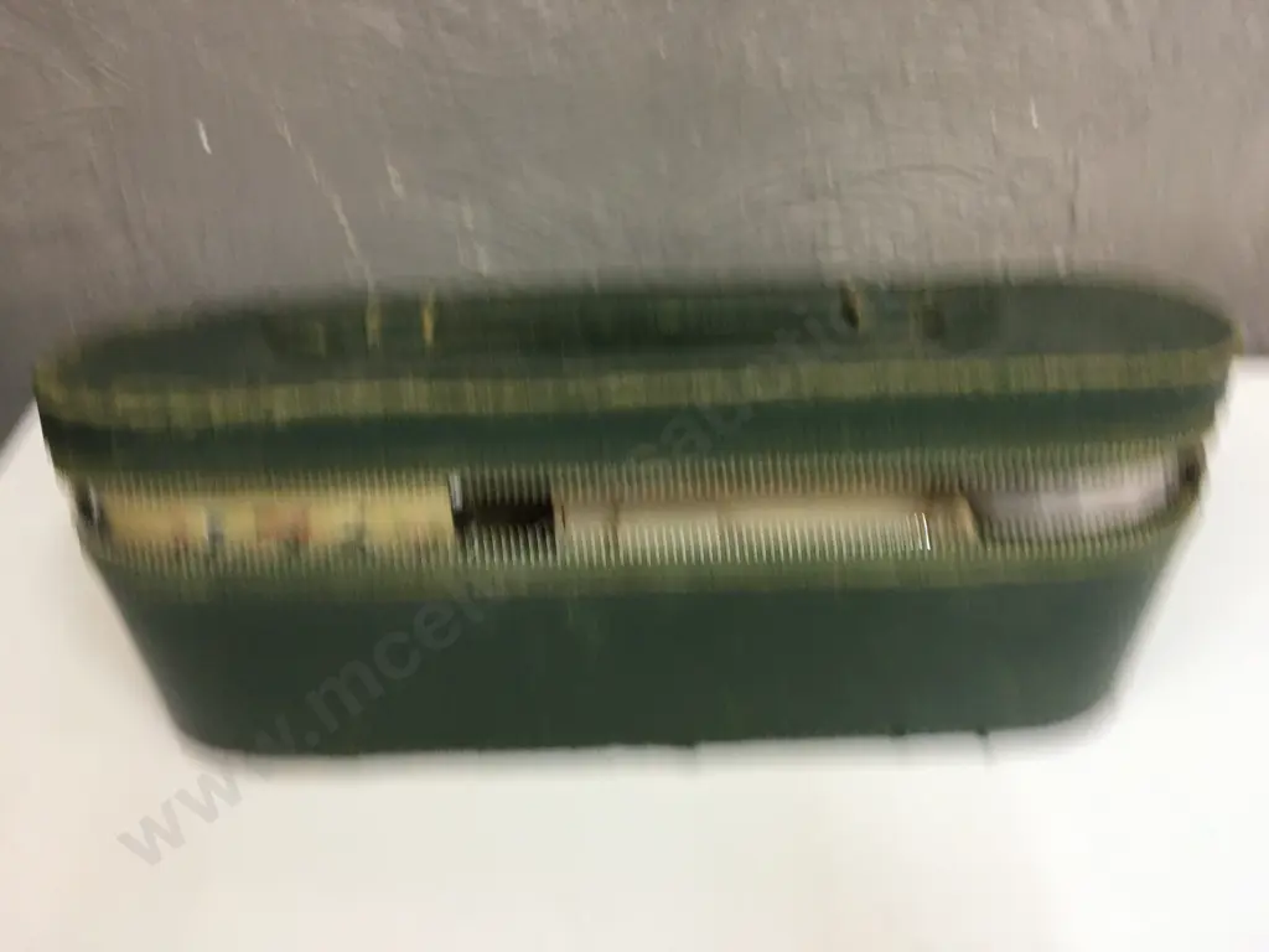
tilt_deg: -41.5
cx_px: 634
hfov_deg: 61.7
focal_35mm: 29
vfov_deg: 48.2
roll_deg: +1.3
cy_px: 476
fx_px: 1063
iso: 50
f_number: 2.2
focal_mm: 4.15
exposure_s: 1/17
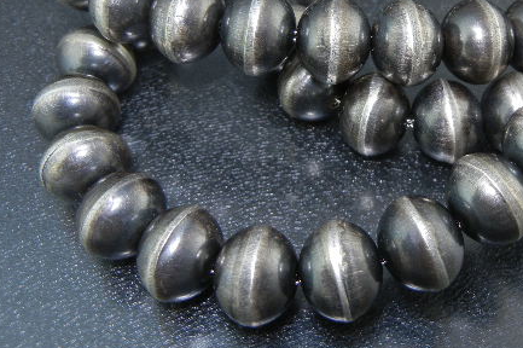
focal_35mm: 60
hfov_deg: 33.0
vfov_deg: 22.3
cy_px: 75
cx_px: 373
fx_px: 871
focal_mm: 7.1
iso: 207
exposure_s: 1/30
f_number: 3.7
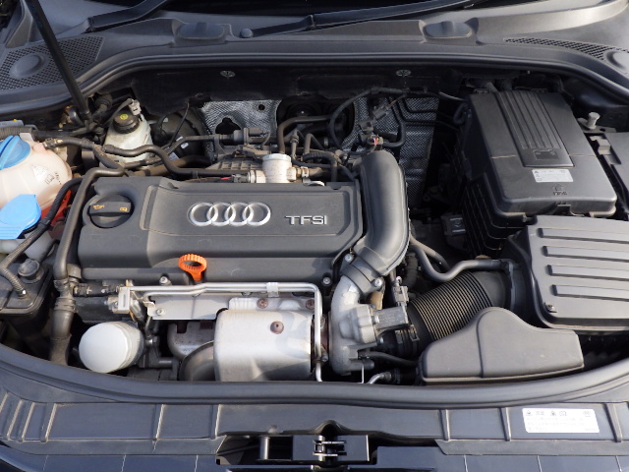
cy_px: 236
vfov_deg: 49.7
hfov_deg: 63.4
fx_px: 509
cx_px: 314
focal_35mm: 28
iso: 250
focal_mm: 5
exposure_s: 1/250
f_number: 4.2
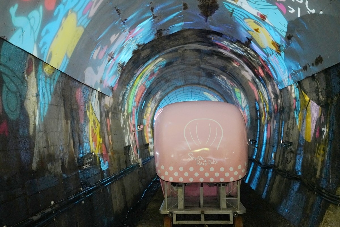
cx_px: 170
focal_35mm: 45
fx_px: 425
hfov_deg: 43.6
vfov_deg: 29.9
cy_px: 114
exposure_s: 1/60
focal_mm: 45
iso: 12800
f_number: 2.8
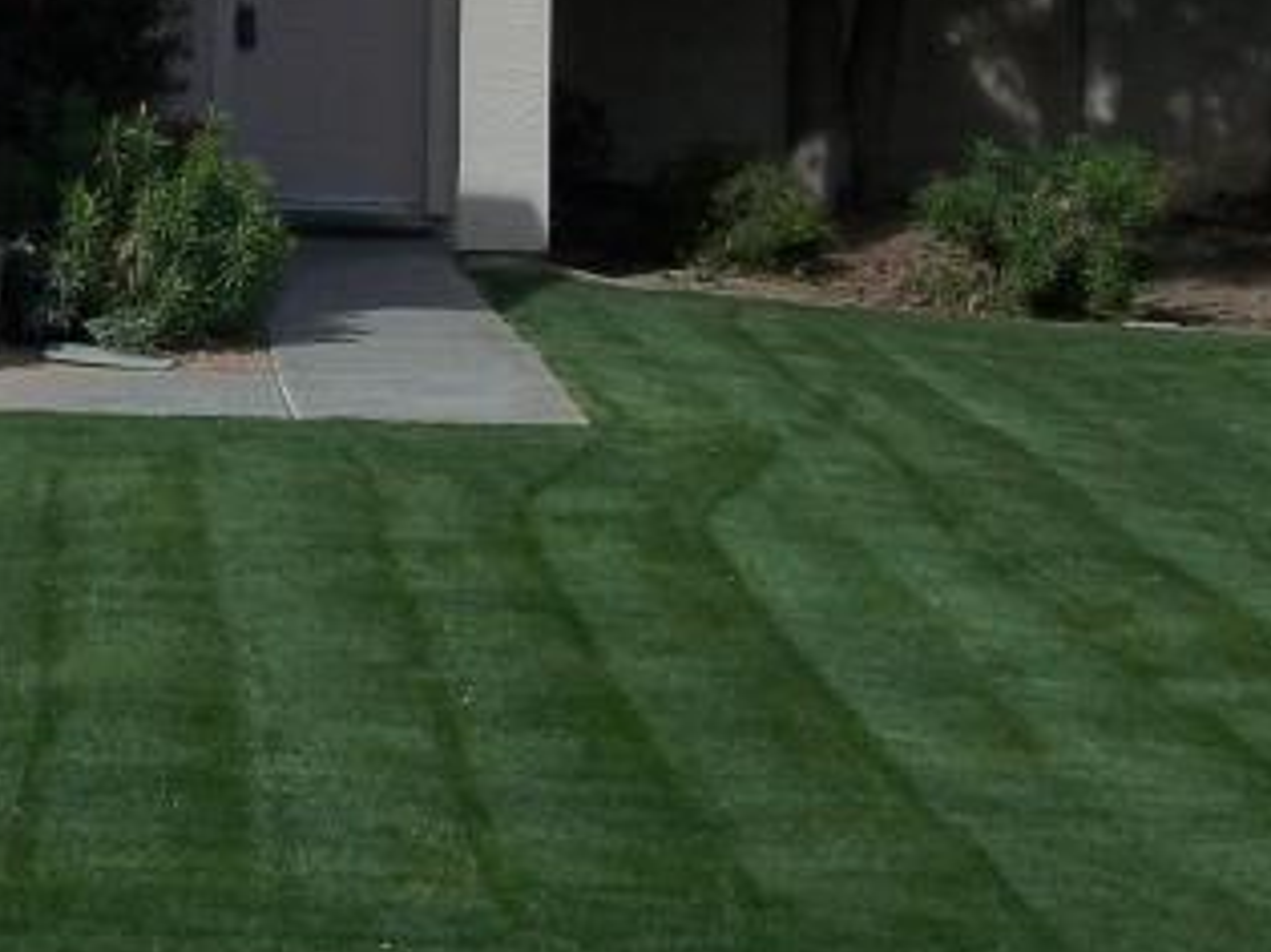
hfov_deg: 16.2
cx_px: -234
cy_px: -290
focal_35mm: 117
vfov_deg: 12.3
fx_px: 4294
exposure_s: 1/320
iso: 80
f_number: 8
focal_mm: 6.5
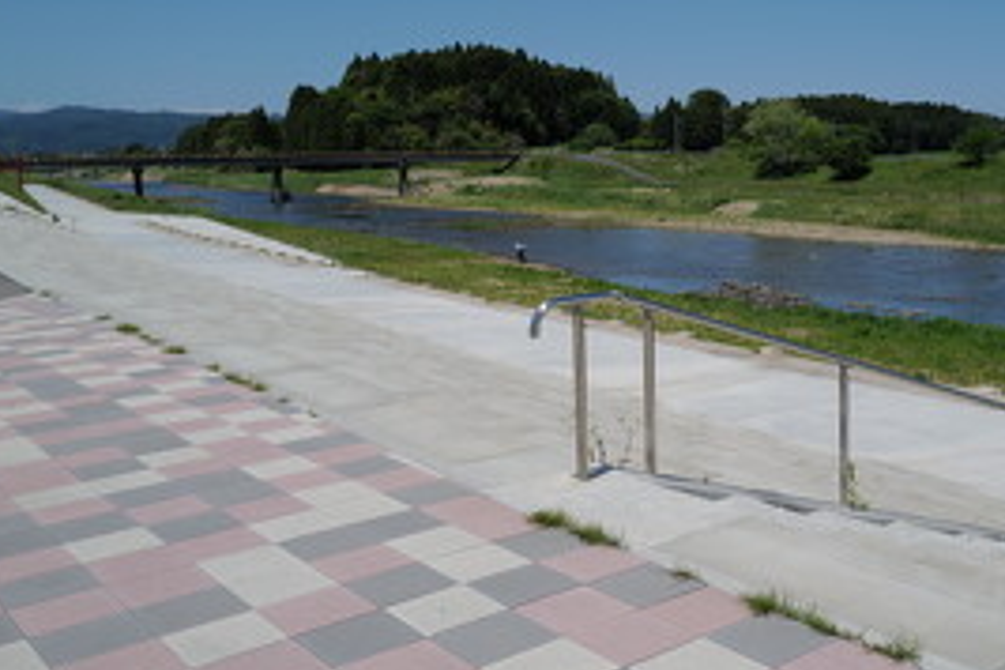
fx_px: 1172
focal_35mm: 42
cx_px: 708
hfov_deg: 45.3
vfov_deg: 31.8
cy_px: 284
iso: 100
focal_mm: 28
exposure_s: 1/1000
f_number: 5.6
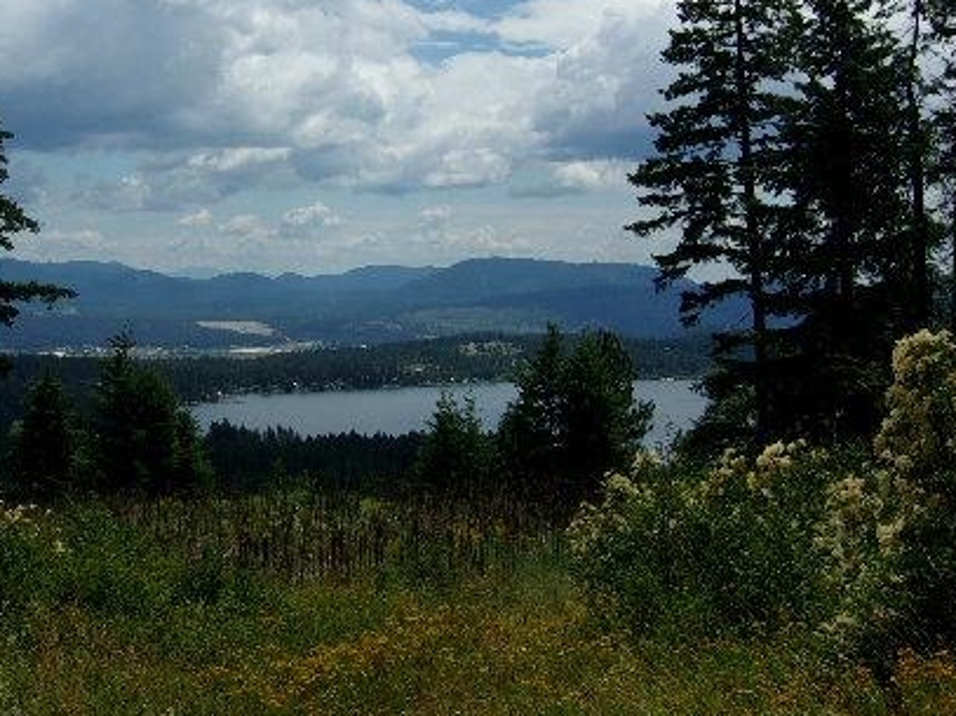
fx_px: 1822
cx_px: 324
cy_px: 244
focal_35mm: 66
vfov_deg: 22.2
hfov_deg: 29.2
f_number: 13.1
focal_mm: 7.6
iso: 80
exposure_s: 1/160
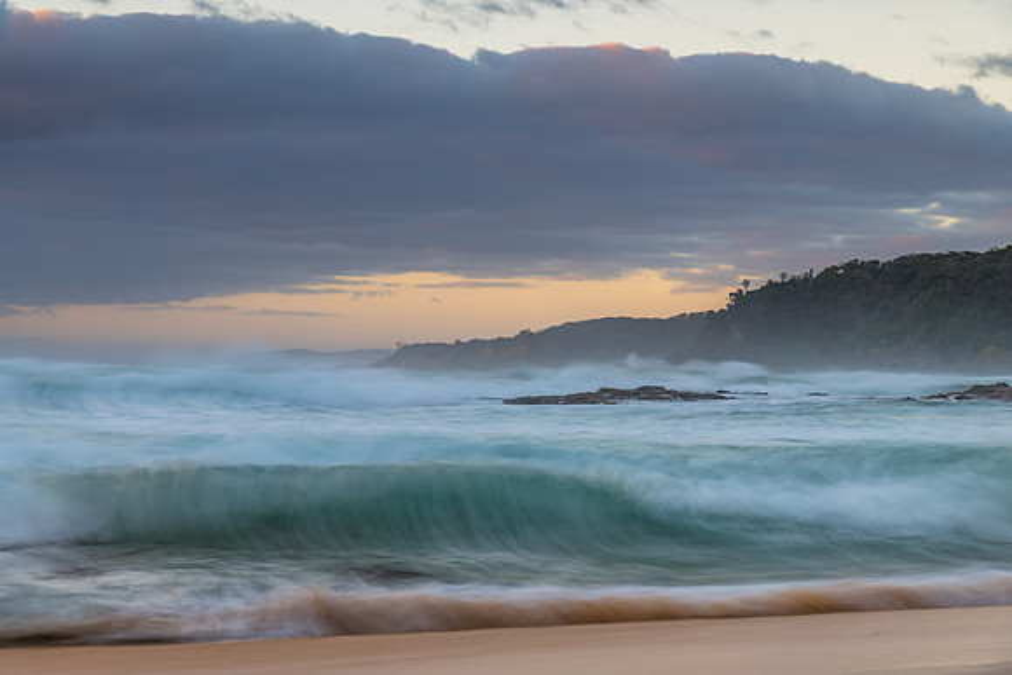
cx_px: 506
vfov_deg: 16.5
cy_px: 338
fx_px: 2333
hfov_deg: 24.5
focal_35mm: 83
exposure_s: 1
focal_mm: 78
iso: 80
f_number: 8
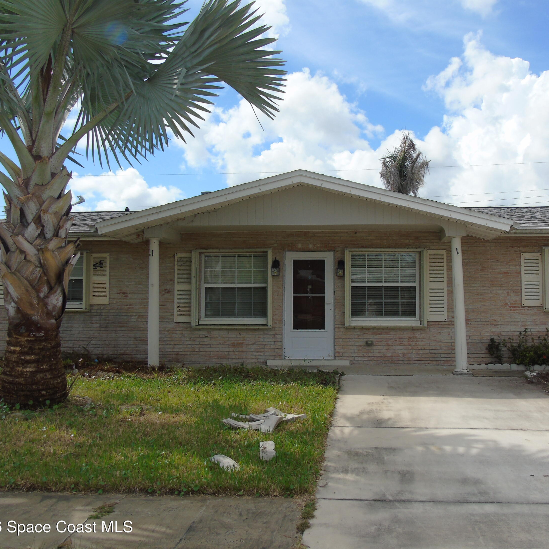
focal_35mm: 35
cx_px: 329
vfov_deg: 47.2
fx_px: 628
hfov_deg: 47.0
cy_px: 271
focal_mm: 5.2
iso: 80
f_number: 3.6
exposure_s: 1/1000
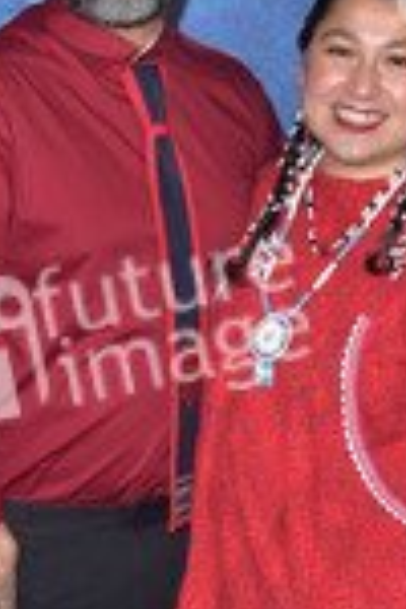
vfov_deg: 16.8
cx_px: 221
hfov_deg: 11.4
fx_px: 2030
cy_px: 540
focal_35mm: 120
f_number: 6.3
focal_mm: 45
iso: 320
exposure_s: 1/250
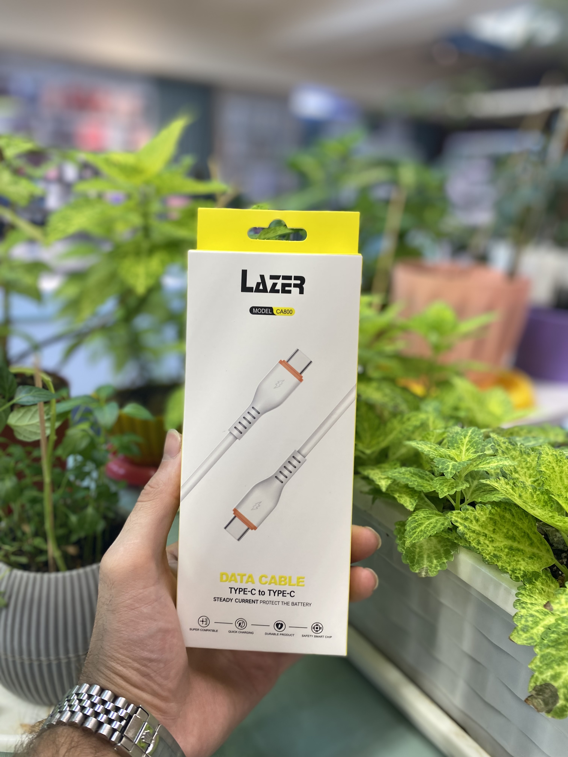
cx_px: 284
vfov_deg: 67.3
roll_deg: -3.7
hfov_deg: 53.1
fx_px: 569
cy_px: 378
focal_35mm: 26
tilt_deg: -17.3
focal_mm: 4.25
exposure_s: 1/100
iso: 50
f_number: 1.8
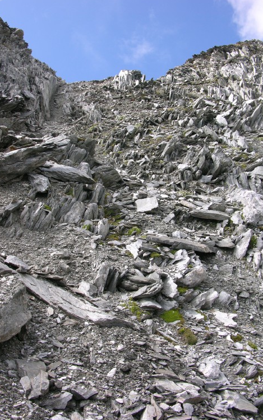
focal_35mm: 38
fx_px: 436
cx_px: 132
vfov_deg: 51.5
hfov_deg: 33.6
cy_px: 209
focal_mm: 8.9
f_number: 5
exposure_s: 1/157
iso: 50
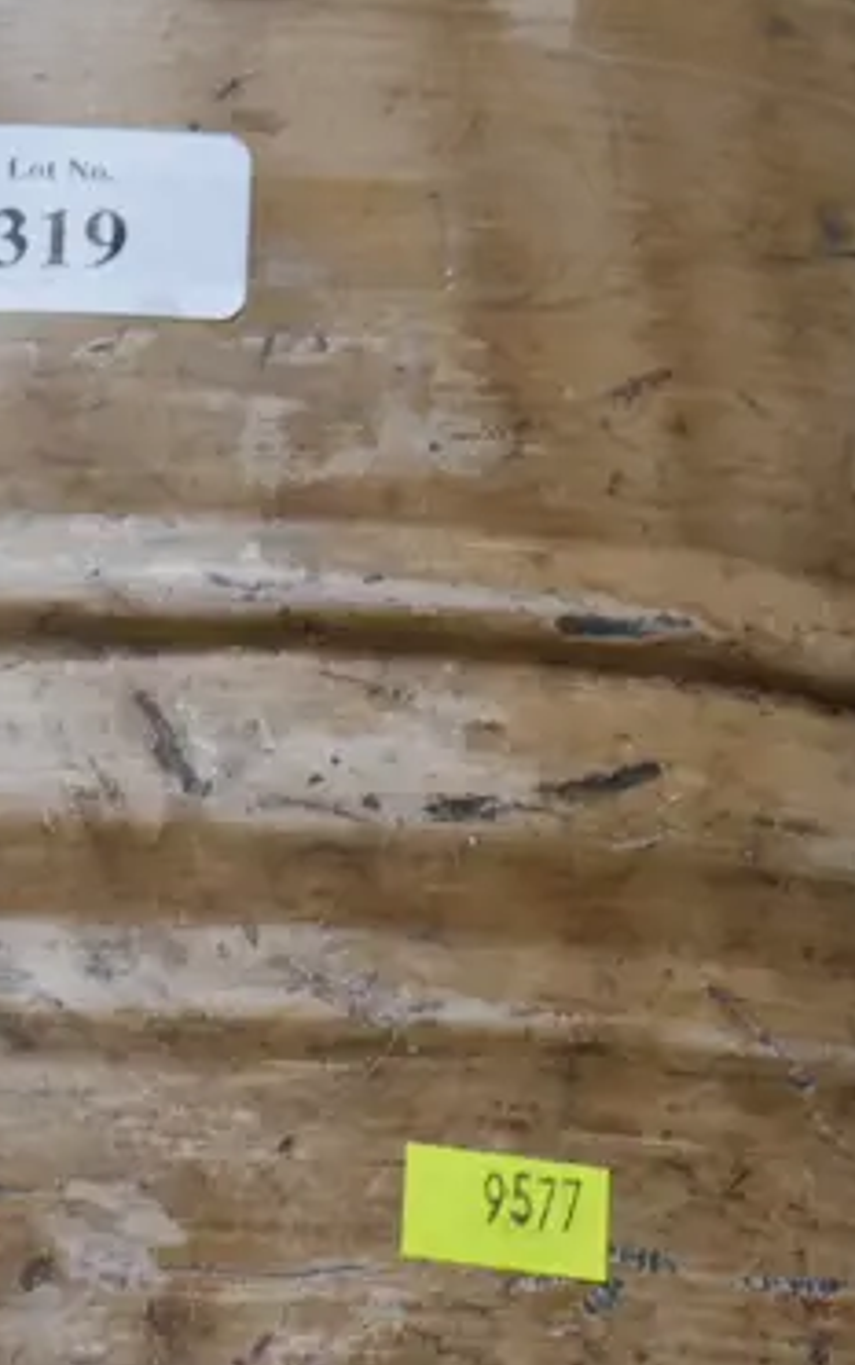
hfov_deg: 9.3
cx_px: -92
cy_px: 662
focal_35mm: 140
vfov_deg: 14.9
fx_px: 5211
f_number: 5.2
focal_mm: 24
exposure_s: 1/60
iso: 500
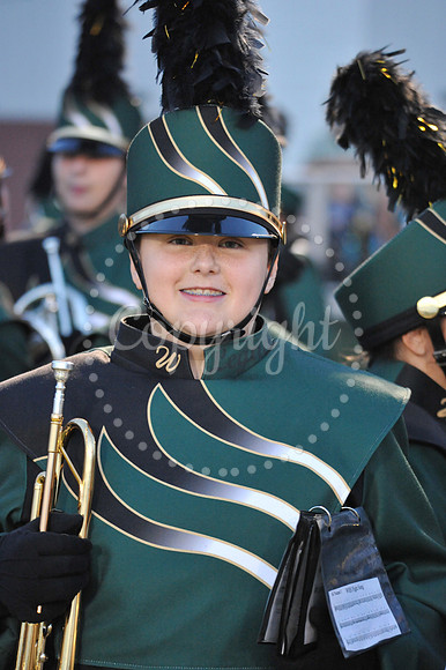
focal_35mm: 150
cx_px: 223
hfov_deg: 9.1
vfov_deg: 13.7
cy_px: 335
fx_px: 2791
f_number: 5
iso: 4000
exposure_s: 1/125
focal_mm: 150
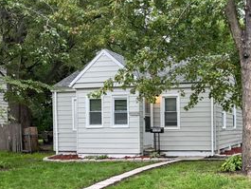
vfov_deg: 29.3
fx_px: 355
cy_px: 136
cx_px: 215
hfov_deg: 37.0
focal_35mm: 49
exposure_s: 1/154
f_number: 1.6
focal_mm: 5.1
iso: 40
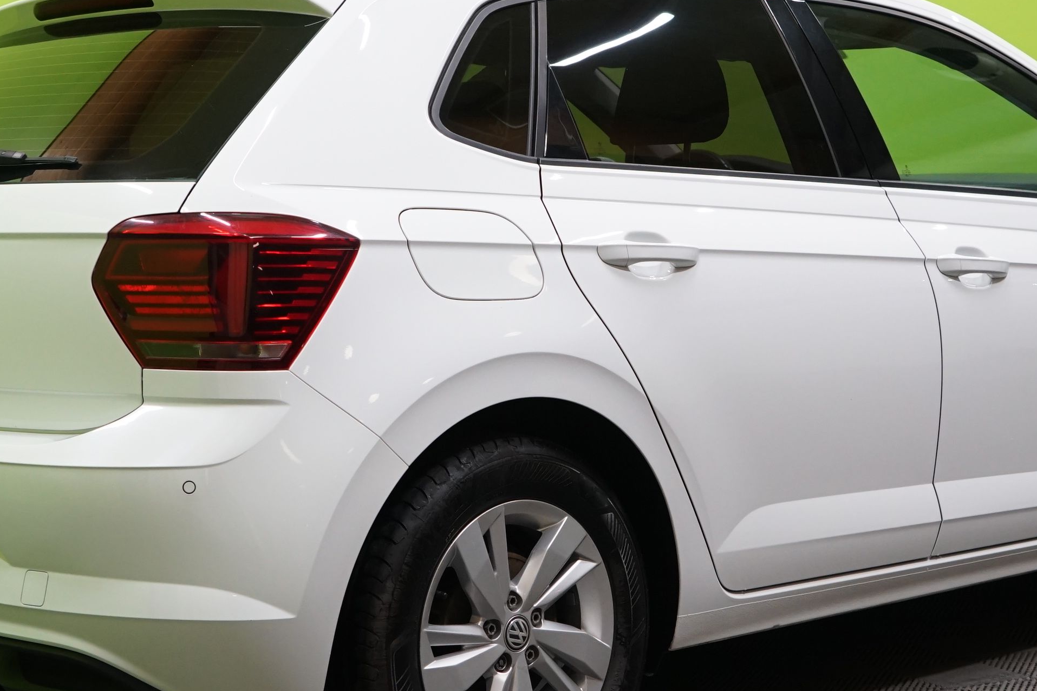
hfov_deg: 27.3
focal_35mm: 74
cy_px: 288
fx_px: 2132
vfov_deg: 18.4
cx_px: 567
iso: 1250
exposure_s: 1/160
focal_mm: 36
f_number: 4.5
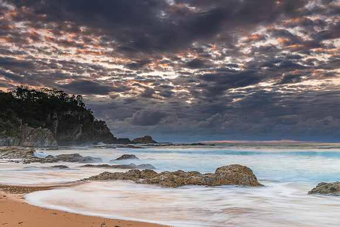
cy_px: 114
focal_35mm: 35
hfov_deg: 54.6
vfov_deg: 38.0
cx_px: 170
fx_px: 330
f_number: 9
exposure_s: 2.5
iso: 100
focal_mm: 34
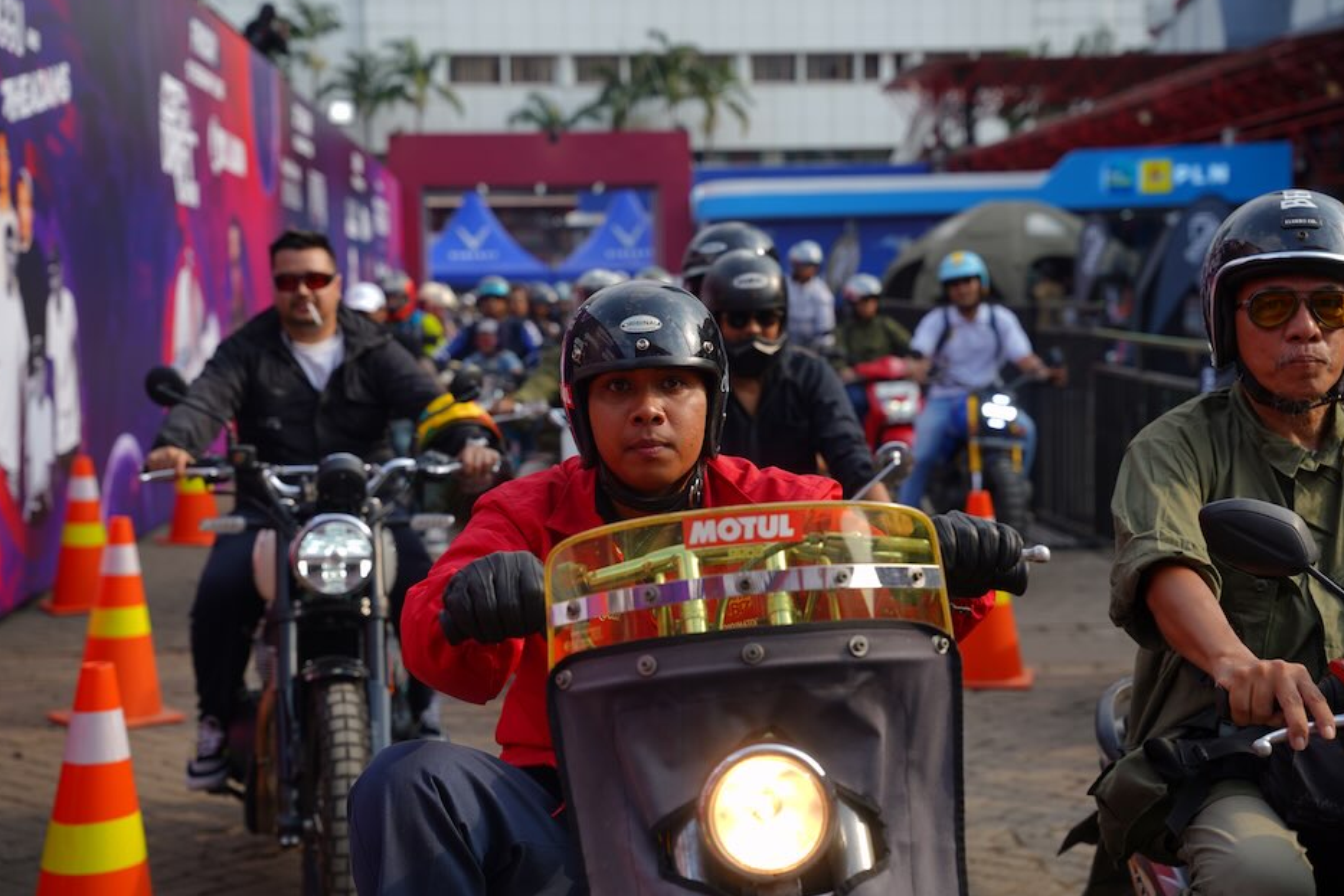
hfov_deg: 35.5
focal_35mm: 56
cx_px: 681
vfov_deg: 24.1
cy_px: 423
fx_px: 2099
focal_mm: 51.2
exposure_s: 1/400
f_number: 3.5
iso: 64
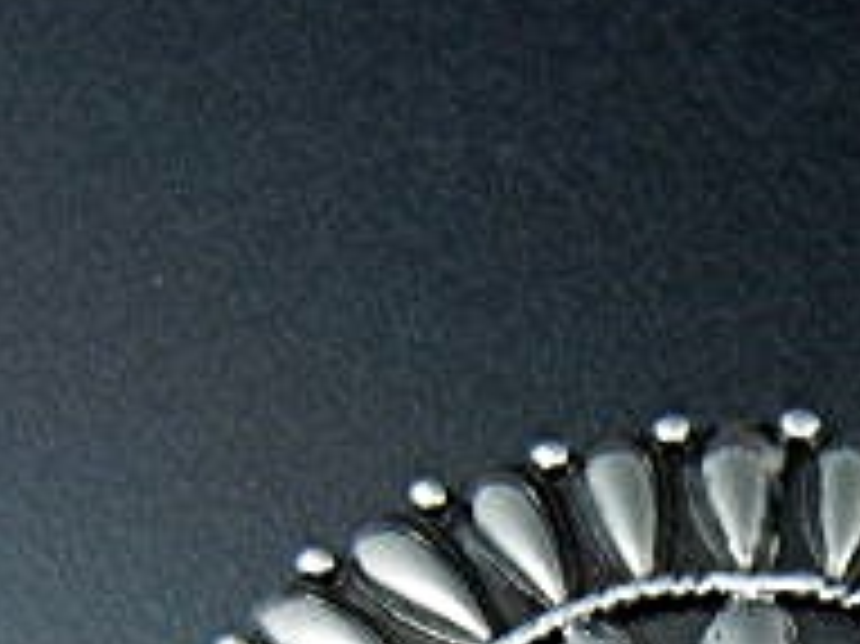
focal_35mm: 131
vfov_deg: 10.8
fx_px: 3253
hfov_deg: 14.7
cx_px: 955
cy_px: 1058
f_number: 3.7
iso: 200
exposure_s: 1/30.7
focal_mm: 7.1
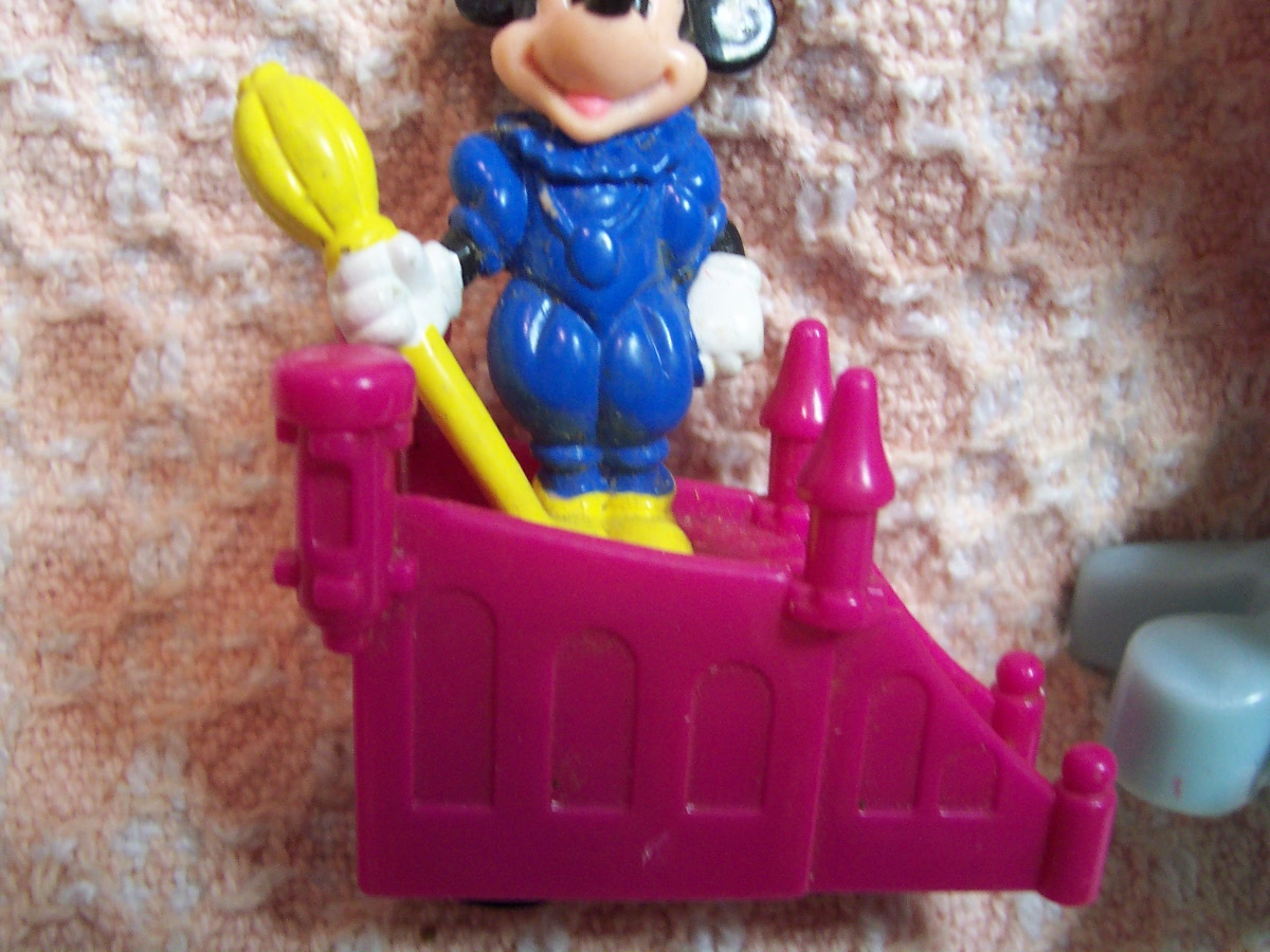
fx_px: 1357
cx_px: 635
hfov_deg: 50.1
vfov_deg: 38.7
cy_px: 476
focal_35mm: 37
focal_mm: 5.6
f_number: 2.8
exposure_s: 1/30
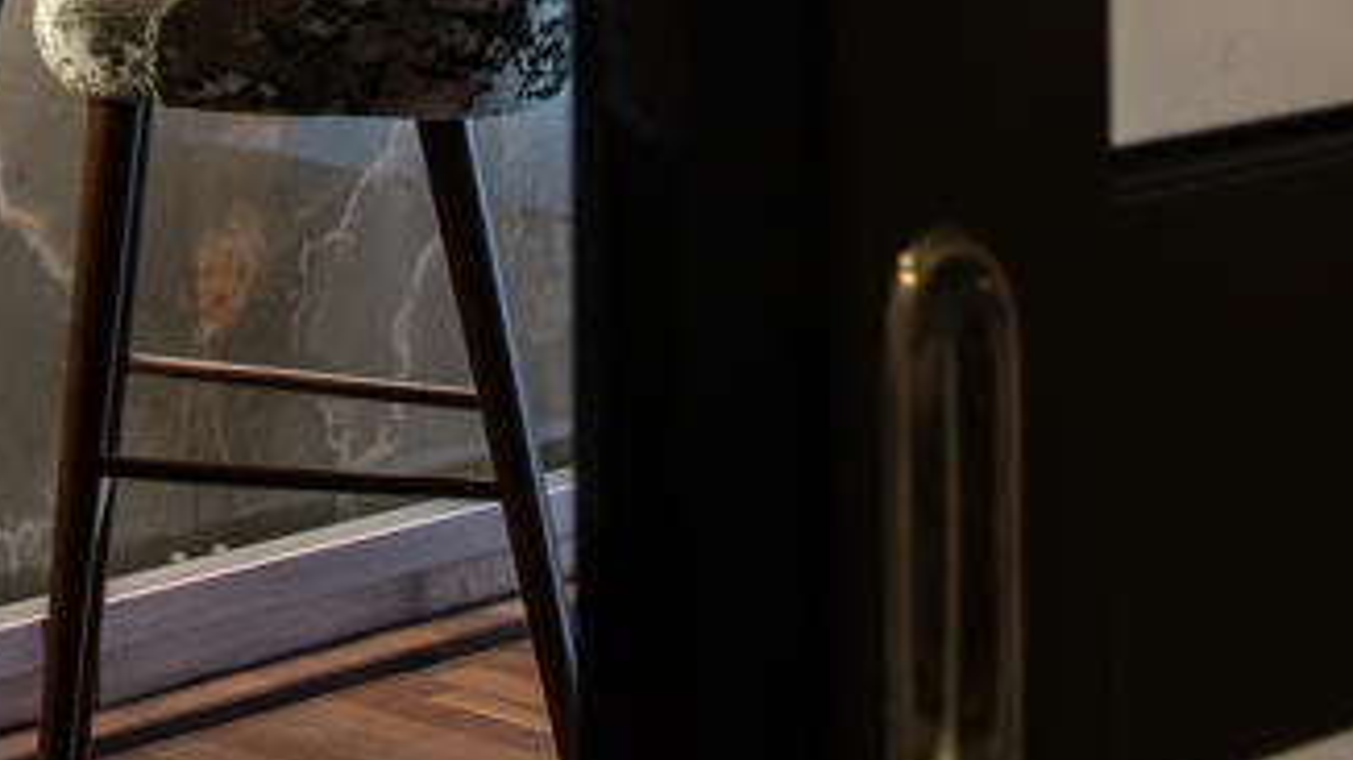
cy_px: -658
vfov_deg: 8.1
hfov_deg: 14.1
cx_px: -564
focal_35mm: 144
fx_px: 5164
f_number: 16
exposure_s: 2
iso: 160
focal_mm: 35
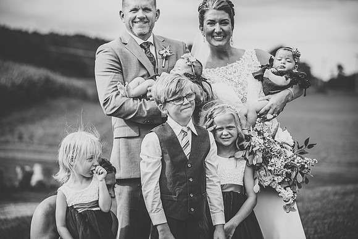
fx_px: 1015
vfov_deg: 13.4
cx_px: 179
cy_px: 120
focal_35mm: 102
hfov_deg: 20.0
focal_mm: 102
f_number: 2.8
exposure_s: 1/1600
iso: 200
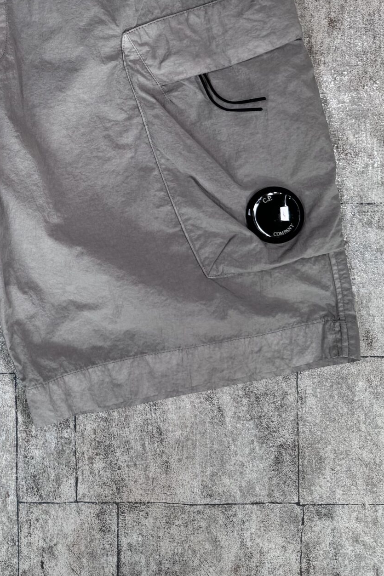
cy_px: 120
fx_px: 816
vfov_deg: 37.6
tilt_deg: -88.4
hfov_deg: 24.7
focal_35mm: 51
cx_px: -35
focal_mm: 6.86
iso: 64
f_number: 1.78
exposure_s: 1/143
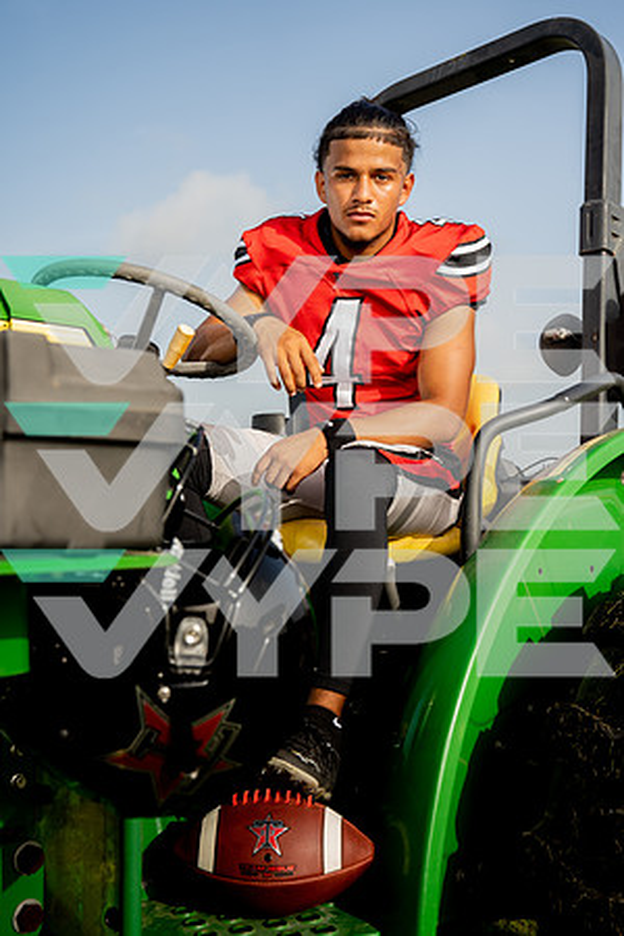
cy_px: 468
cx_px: 312
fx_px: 1066
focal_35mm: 41
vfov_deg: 47.4
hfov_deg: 32.6
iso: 50
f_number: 6.3
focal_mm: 41
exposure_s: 1/200
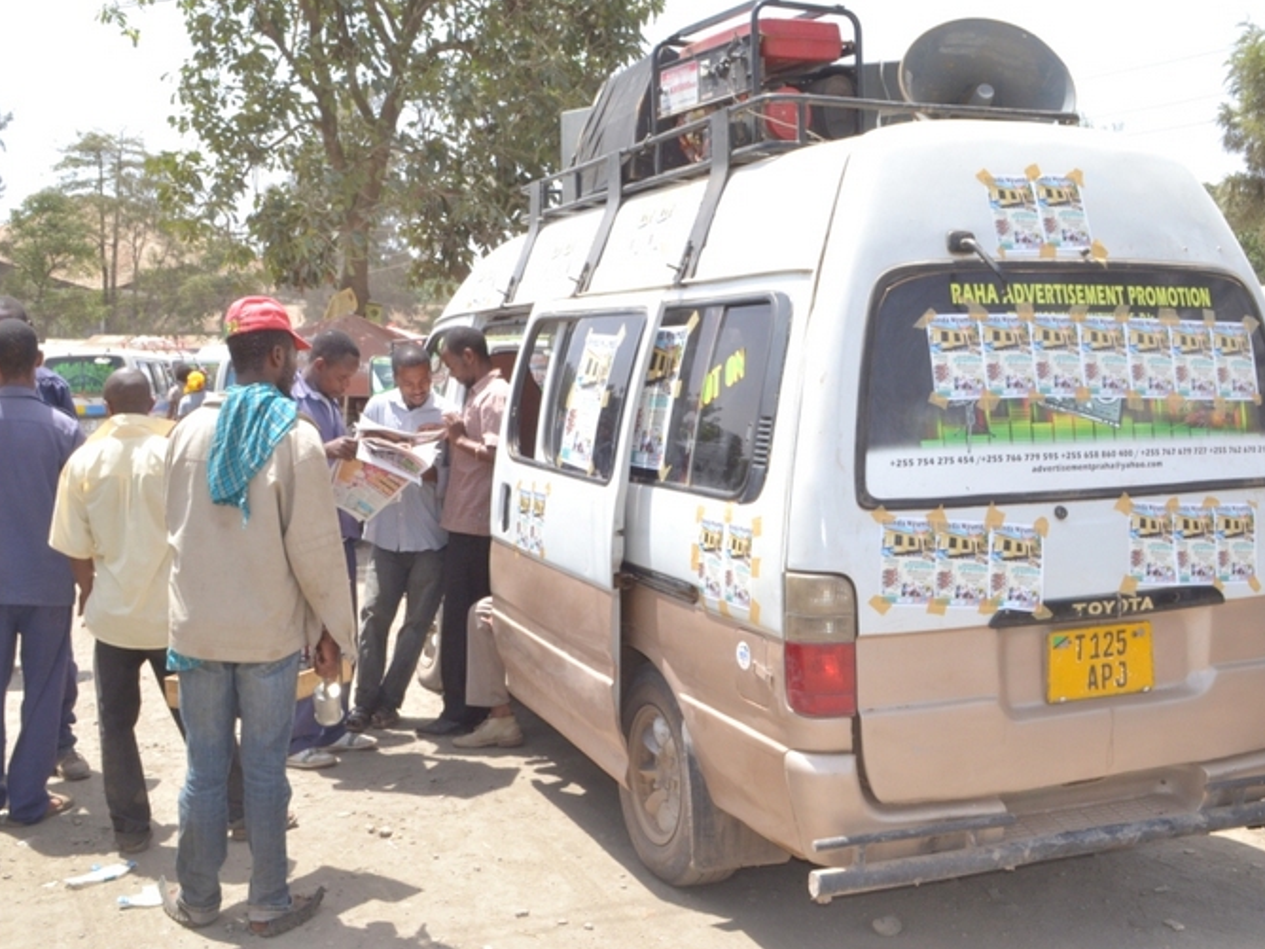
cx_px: 600
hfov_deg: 49.0
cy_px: 464
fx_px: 1389
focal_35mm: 38
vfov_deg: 37.7
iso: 400
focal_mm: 22
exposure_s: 1/80
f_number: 16
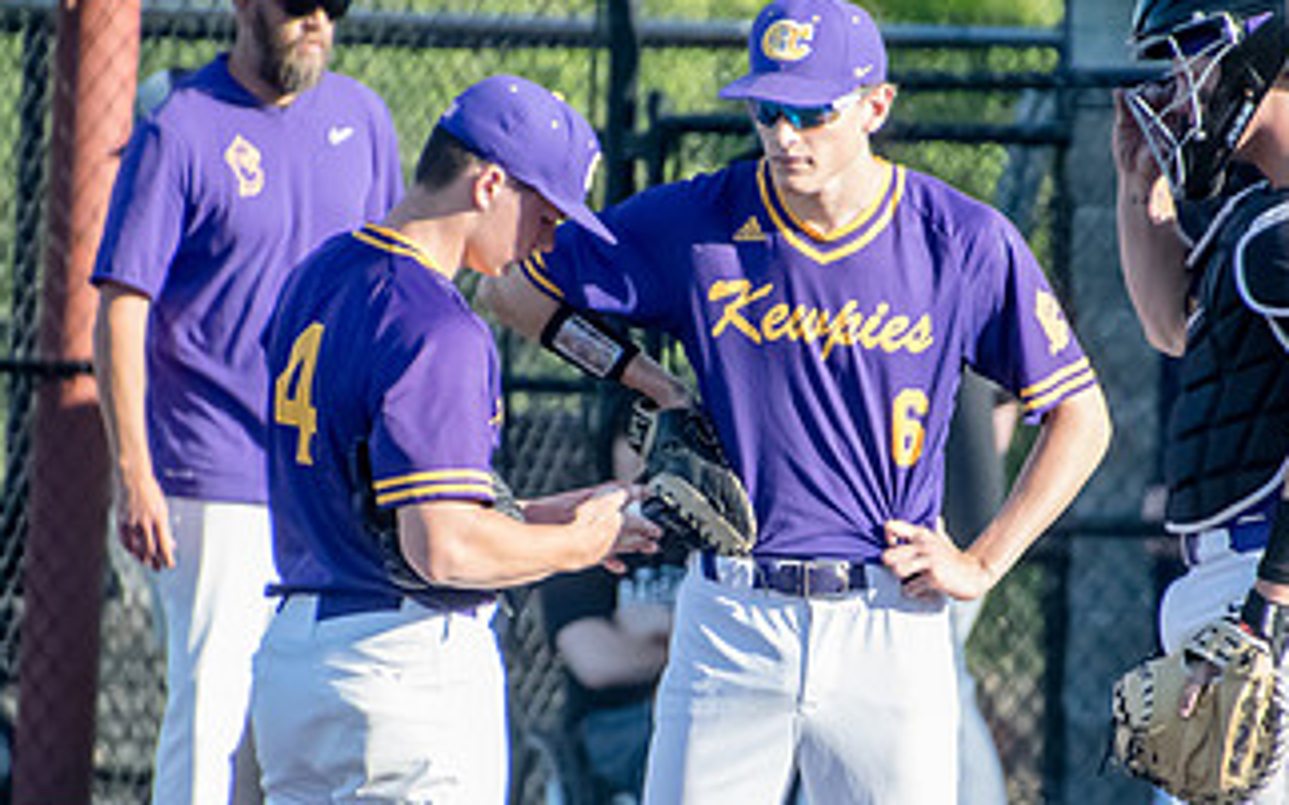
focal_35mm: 1101
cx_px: 765
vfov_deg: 1.2
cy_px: 531
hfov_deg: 1.9
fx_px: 38664
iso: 2500
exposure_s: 1/2000
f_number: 6.3
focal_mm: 400
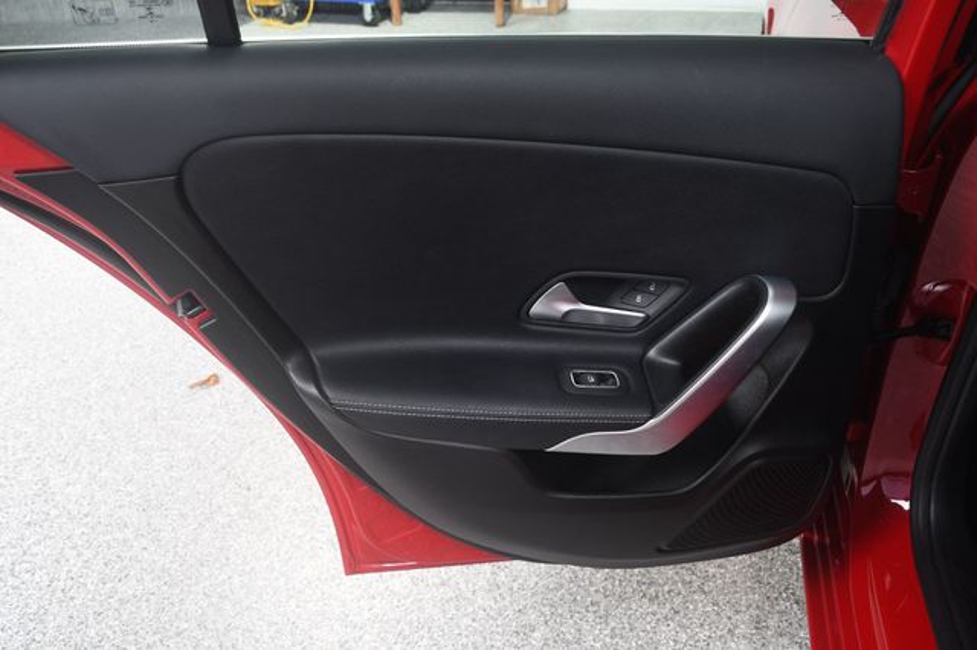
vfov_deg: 39.9
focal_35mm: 33
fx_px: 895
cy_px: 325
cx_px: 488
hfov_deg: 57.2
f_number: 5.6
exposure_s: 1/160
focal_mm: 22
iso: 100
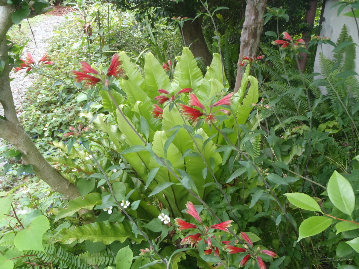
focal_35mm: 38
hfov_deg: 49.0
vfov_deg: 37.7
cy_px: 134
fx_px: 394
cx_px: 180
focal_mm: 6.83
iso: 200
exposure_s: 1/15
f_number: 4.6
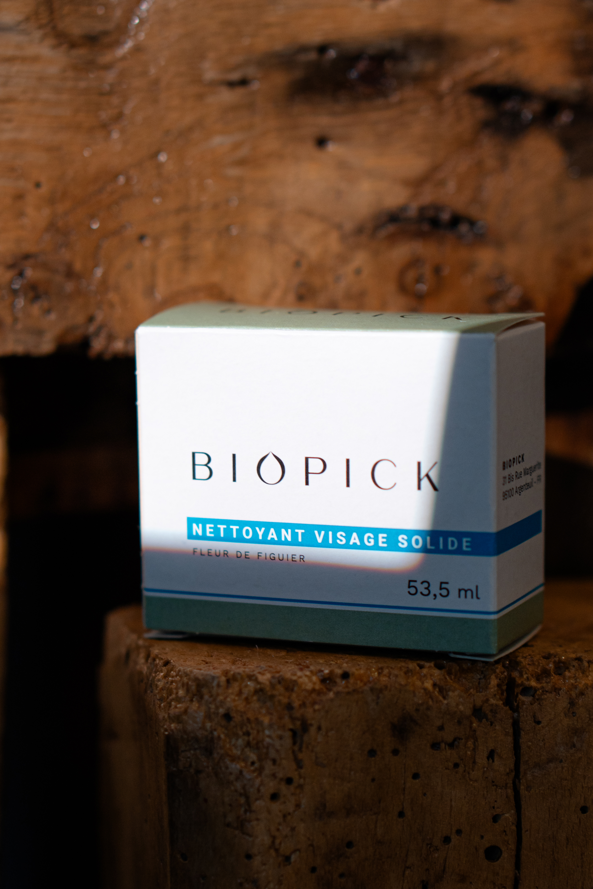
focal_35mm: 106
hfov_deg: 12.9
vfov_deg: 19.3
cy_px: 444
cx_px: 296
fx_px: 2619
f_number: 14
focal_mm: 71
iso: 125
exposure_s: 1/50
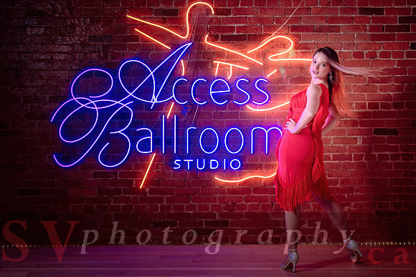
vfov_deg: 28.2
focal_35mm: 48
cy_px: 146
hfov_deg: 41.3
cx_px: 208
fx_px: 552
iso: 400
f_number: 2.8
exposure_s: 1/100
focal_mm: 44
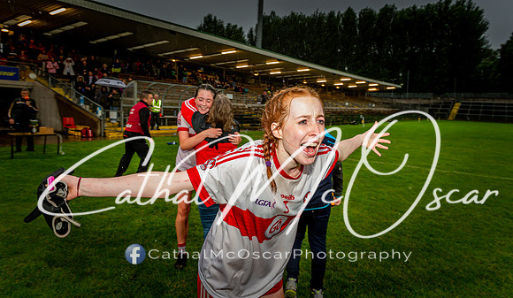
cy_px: 127
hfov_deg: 73.8
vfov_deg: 47.0
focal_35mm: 25
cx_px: 256
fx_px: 342
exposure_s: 1/200
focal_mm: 24
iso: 1600
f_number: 3.5
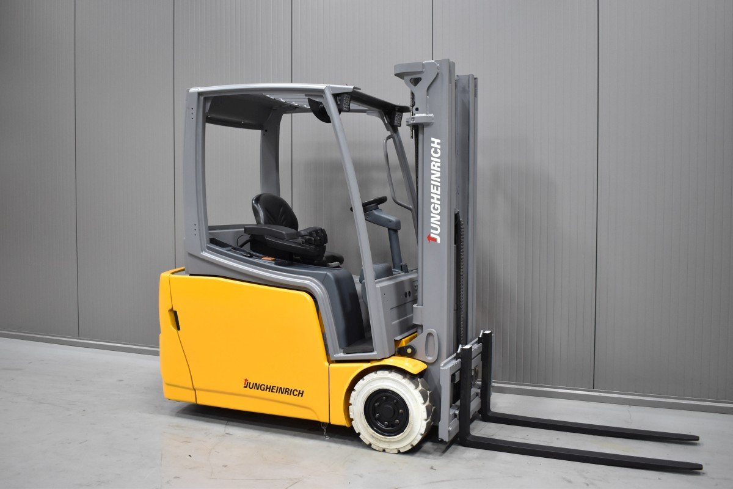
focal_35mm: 33
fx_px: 672
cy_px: 244
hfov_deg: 57.2
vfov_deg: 40.0
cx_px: 366
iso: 1250
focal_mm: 22
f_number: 4.5
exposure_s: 1/60
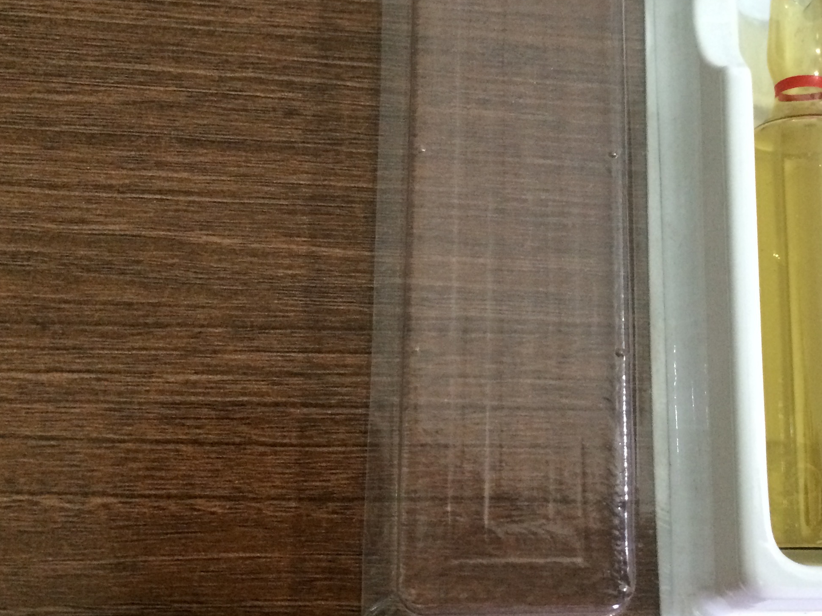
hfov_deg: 38.2
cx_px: 584
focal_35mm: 49
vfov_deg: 29.6
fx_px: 1164
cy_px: 242
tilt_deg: -74.3
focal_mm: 4.15
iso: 250
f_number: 2.2
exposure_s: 1/33
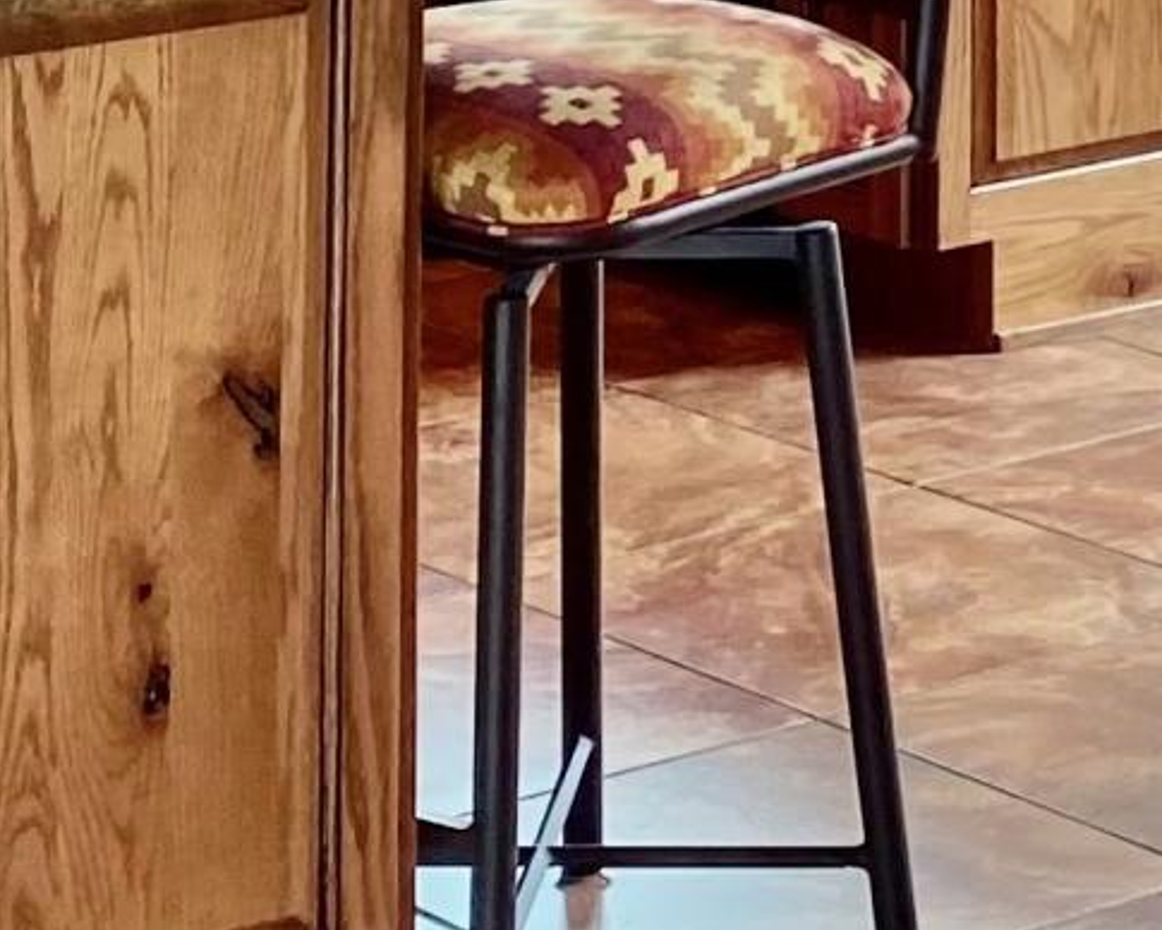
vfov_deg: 9.0
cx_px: 1248
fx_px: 5399
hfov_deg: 12.1
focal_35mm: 157
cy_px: -1234
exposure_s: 1/120
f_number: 1.8
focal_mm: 4.25
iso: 64
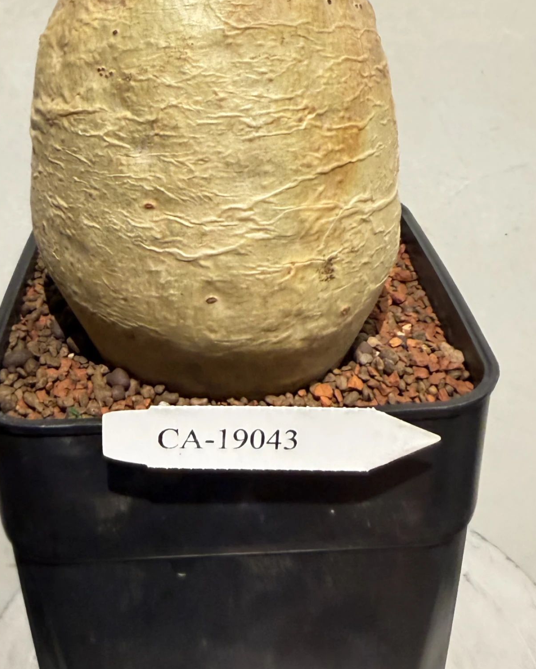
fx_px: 872
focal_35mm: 44
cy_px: 100
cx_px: 210
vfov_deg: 39.7
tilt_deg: -12.9
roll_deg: +0.4
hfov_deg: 34.0
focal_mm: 2.22
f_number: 2.2
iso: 400
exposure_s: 1/60
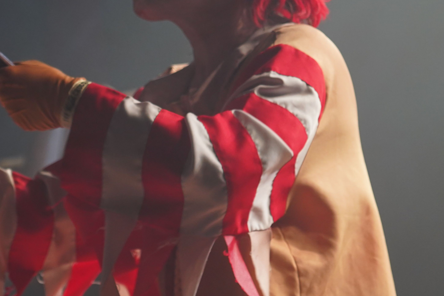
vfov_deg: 6.3
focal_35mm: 217
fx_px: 2676
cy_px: 33
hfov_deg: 9.5
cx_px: 126
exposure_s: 1/160
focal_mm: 105
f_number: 4
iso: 1250
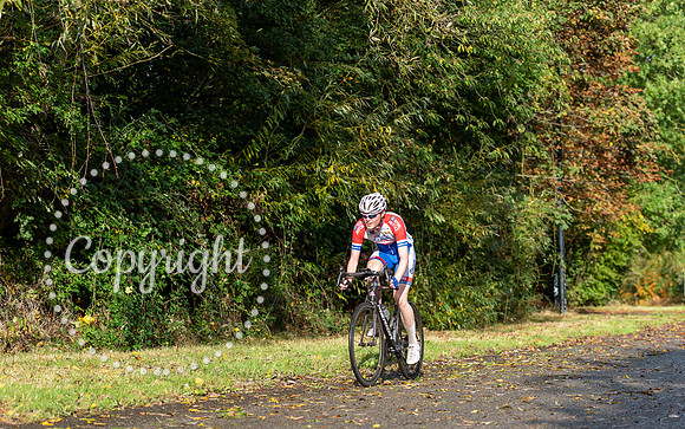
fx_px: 1491
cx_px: 383
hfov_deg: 25.9
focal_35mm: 80
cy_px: 256
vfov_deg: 16.3
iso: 200
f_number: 3.2
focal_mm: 70
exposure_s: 1/1600
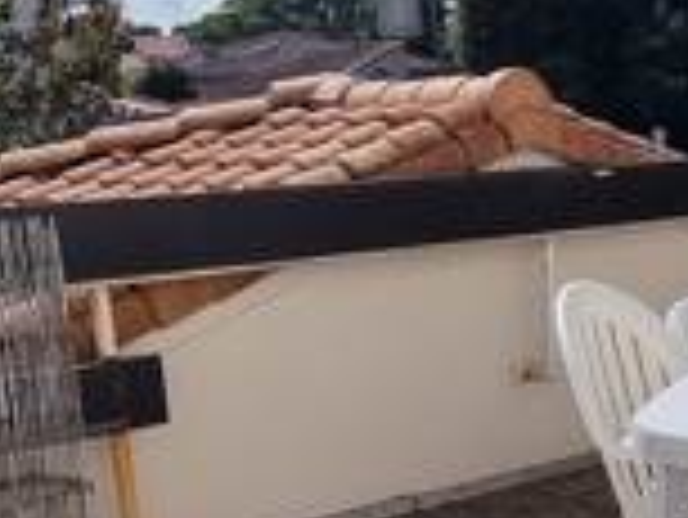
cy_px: 658
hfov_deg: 27.9
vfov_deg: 20.0
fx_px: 1353
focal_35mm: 68
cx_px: 567
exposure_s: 1/5168
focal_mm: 2.2
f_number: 2.2
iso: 50
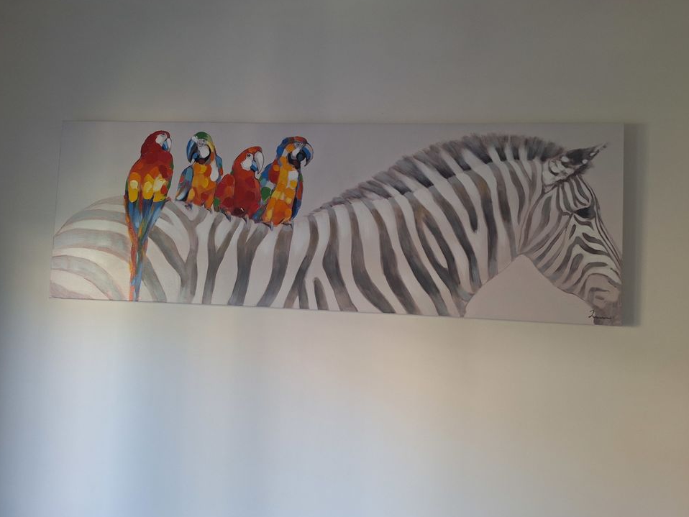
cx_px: 352
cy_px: 262
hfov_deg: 71.6
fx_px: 478
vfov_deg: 56.8
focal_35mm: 24
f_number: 1.8
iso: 250
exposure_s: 1/50
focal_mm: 5.54
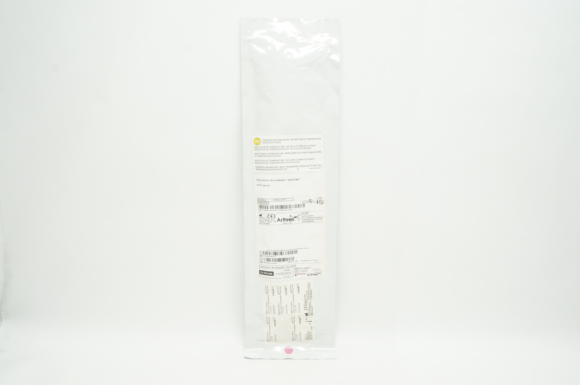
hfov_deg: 64.6
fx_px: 459
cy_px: 192
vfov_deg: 45.6
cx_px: 290
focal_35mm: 28
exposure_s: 1/15
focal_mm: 19
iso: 400
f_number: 11
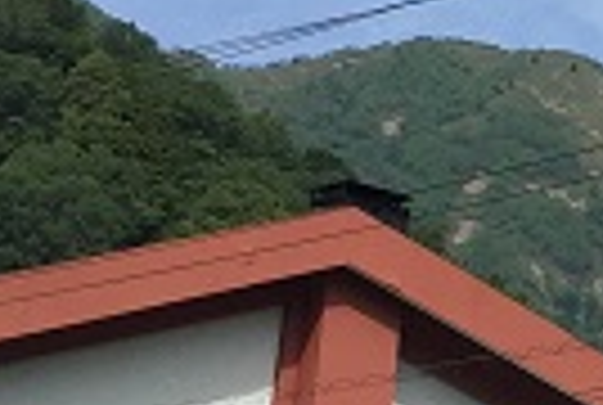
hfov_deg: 9.9
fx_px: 3072
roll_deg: -2.3
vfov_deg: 7.5
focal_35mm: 183
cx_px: 1447
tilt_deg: +15.8
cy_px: 128
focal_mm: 4.15
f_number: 2.2
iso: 32
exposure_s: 1/1980
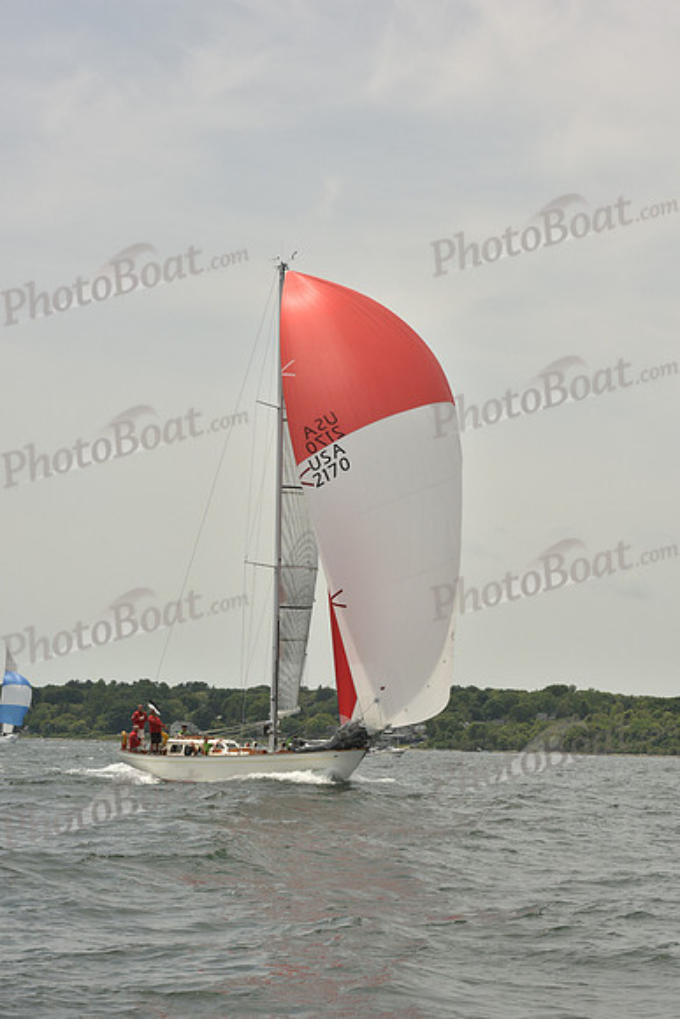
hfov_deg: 16.7
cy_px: 510
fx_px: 2322
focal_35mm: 82
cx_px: 340
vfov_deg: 24.8
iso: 400
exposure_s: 1/1000
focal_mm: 82
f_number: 13
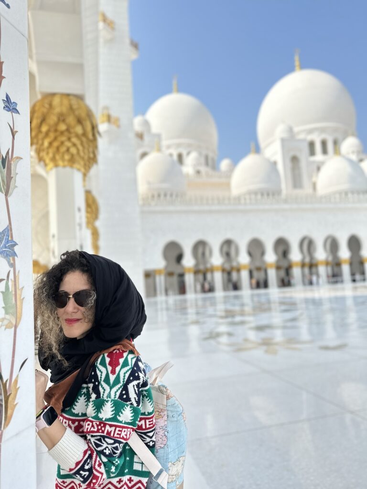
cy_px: 244
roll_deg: +3.8
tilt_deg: +6.4
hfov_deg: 56.8
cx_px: 184
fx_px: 339
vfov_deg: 71.6
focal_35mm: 24
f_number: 1.78
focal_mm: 6.86
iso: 80
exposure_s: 1/3247
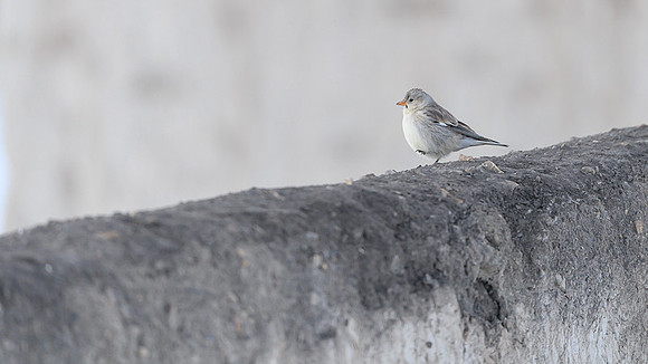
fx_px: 10825
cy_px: 104
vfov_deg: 1.9
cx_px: 390
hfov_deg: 3.4
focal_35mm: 630
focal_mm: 500
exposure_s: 1/1600
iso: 1000
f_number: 4
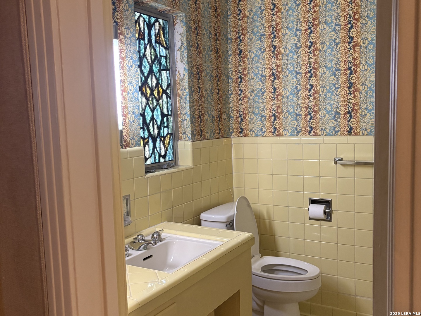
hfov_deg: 67.3
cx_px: 210
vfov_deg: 53.1
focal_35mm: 26
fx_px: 316
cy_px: 158
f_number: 1.6
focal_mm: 5.96
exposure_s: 1/60
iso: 320
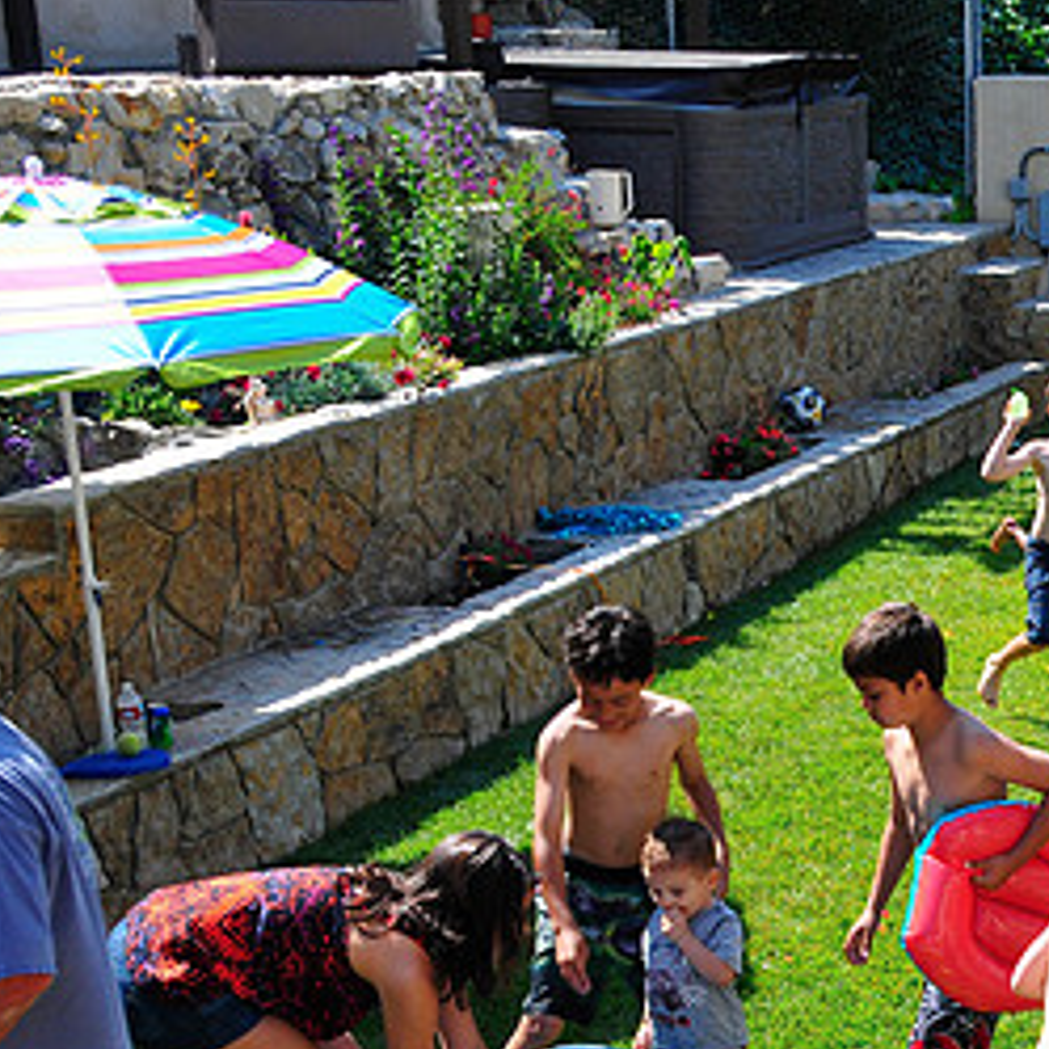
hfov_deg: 19.3
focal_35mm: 86
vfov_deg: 20.0
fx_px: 2948
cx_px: 1154
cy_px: 765
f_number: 5.6
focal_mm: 29
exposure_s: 1/125
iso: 200
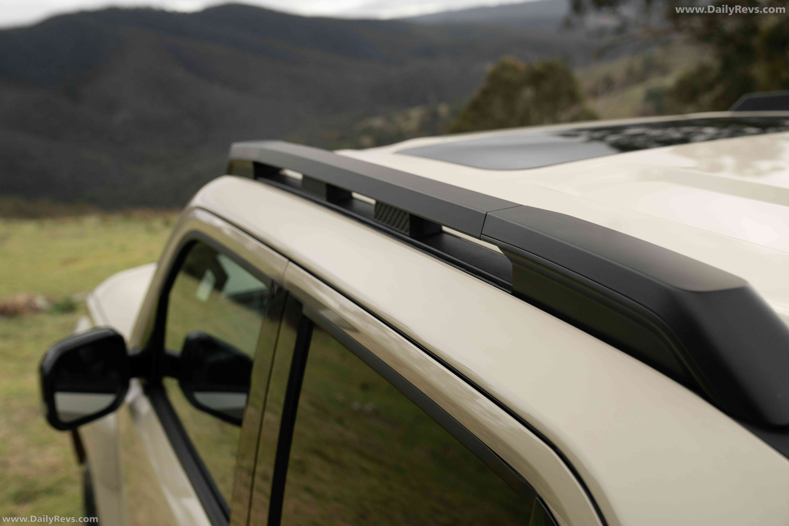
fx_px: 942
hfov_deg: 45.4
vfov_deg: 31.2
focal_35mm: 43
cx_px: 394
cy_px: 263
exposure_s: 1/800
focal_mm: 43
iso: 800
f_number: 4.5
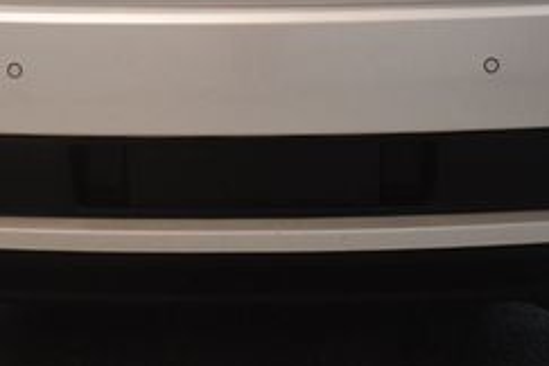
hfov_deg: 25.6
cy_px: -7
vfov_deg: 16.9
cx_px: 235
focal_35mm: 79
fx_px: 1205
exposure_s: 1/125
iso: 1000
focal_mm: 20
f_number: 3.5
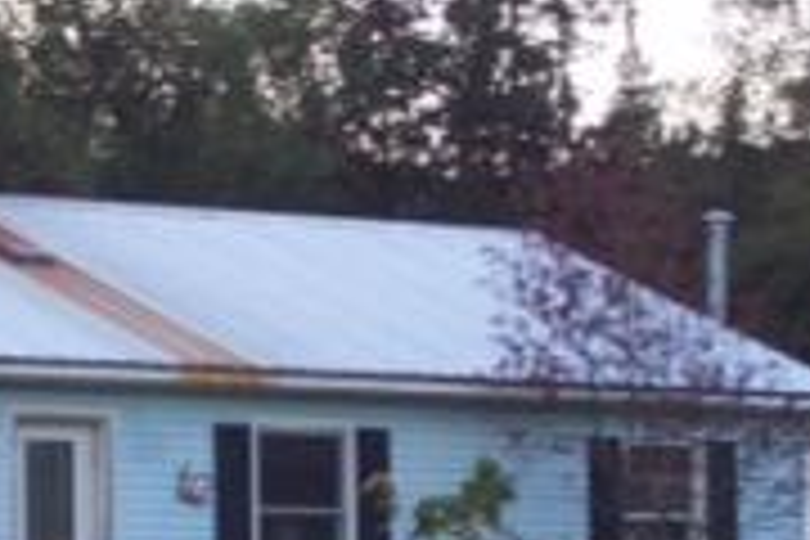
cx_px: 27
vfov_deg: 5.9
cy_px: 502
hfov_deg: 8.9
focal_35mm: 231
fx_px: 5197
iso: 140
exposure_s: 1/90
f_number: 3.2
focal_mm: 11.5
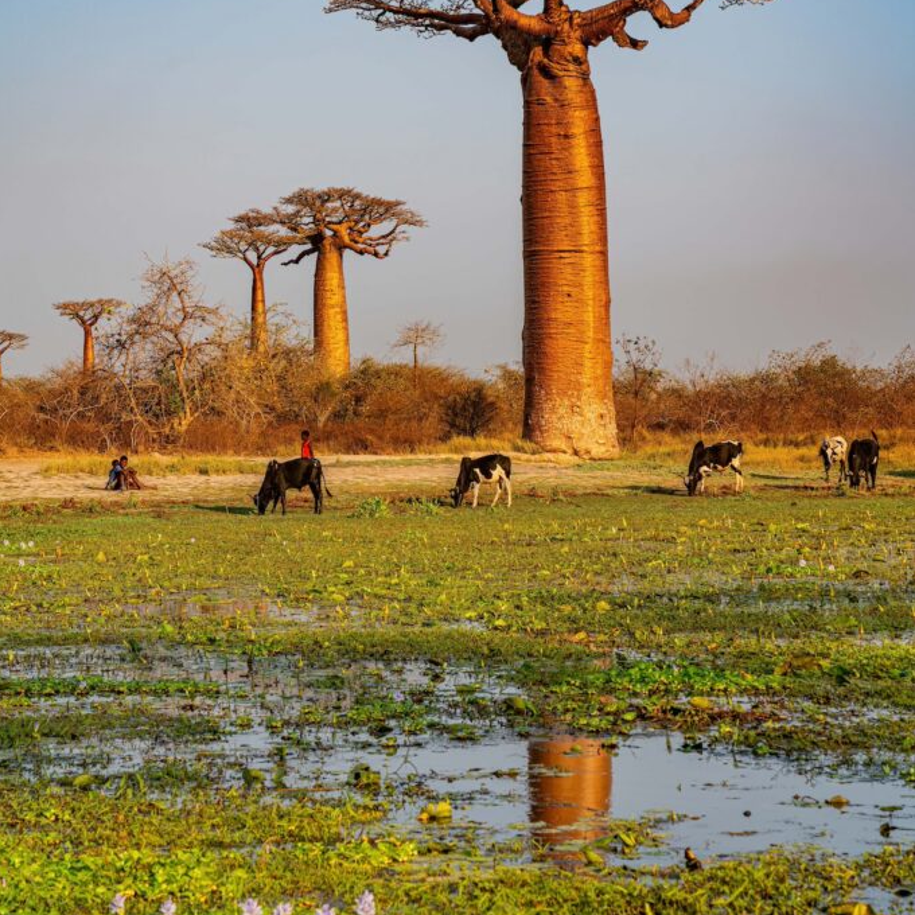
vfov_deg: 16.6
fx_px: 3140
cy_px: 433
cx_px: 457
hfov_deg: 16.6
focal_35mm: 105
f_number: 8
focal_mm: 82
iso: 100
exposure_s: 1/160
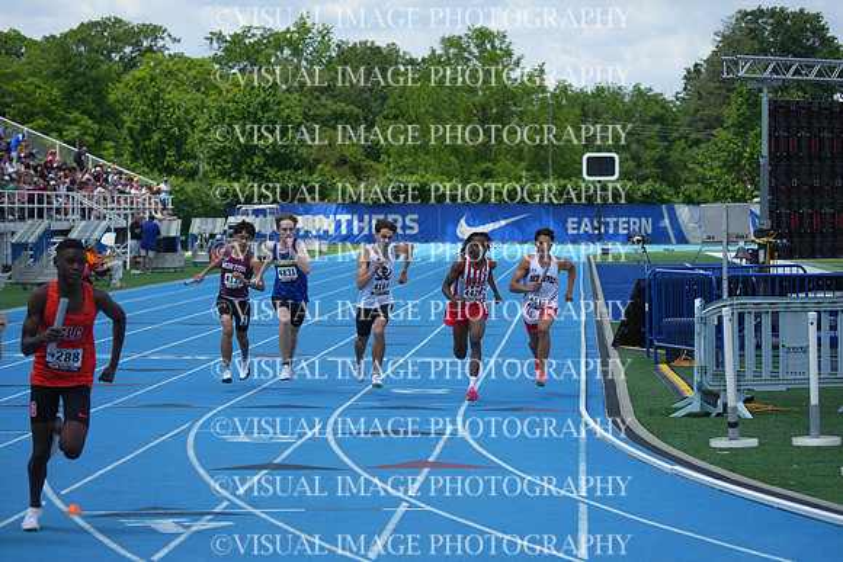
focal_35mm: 130
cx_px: 422
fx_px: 3045
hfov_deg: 15.8
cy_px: 281
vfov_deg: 10.6
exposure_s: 1/2000
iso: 400
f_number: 5.6
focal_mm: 130
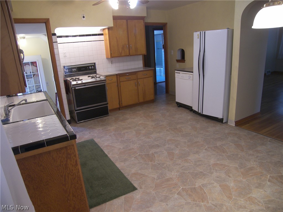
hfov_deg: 71.6
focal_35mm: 24
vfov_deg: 56.8
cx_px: 142
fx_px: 196
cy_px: 106
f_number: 2.8
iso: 100
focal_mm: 5
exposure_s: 1/15
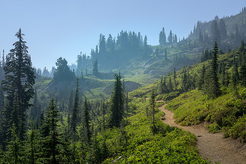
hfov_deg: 41.9
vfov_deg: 28.6
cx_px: 123
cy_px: 82
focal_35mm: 47
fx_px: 322
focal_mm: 46
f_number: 13
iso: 64
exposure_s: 1/160
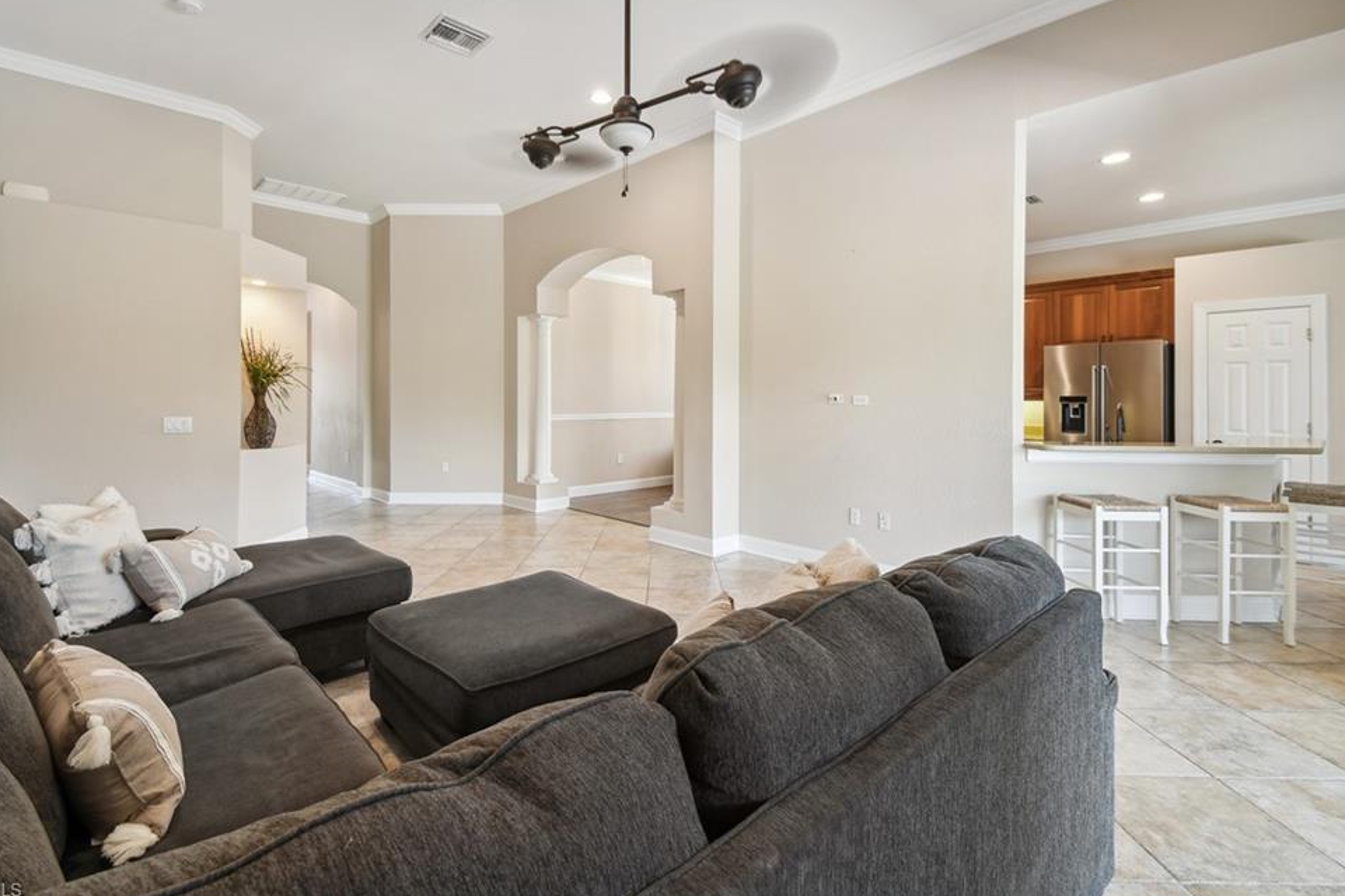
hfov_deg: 96.7
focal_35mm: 16
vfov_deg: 73.6
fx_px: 597
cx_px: 642
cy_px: 425
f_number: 7.1
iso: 100
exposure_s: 1/4
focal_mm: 10
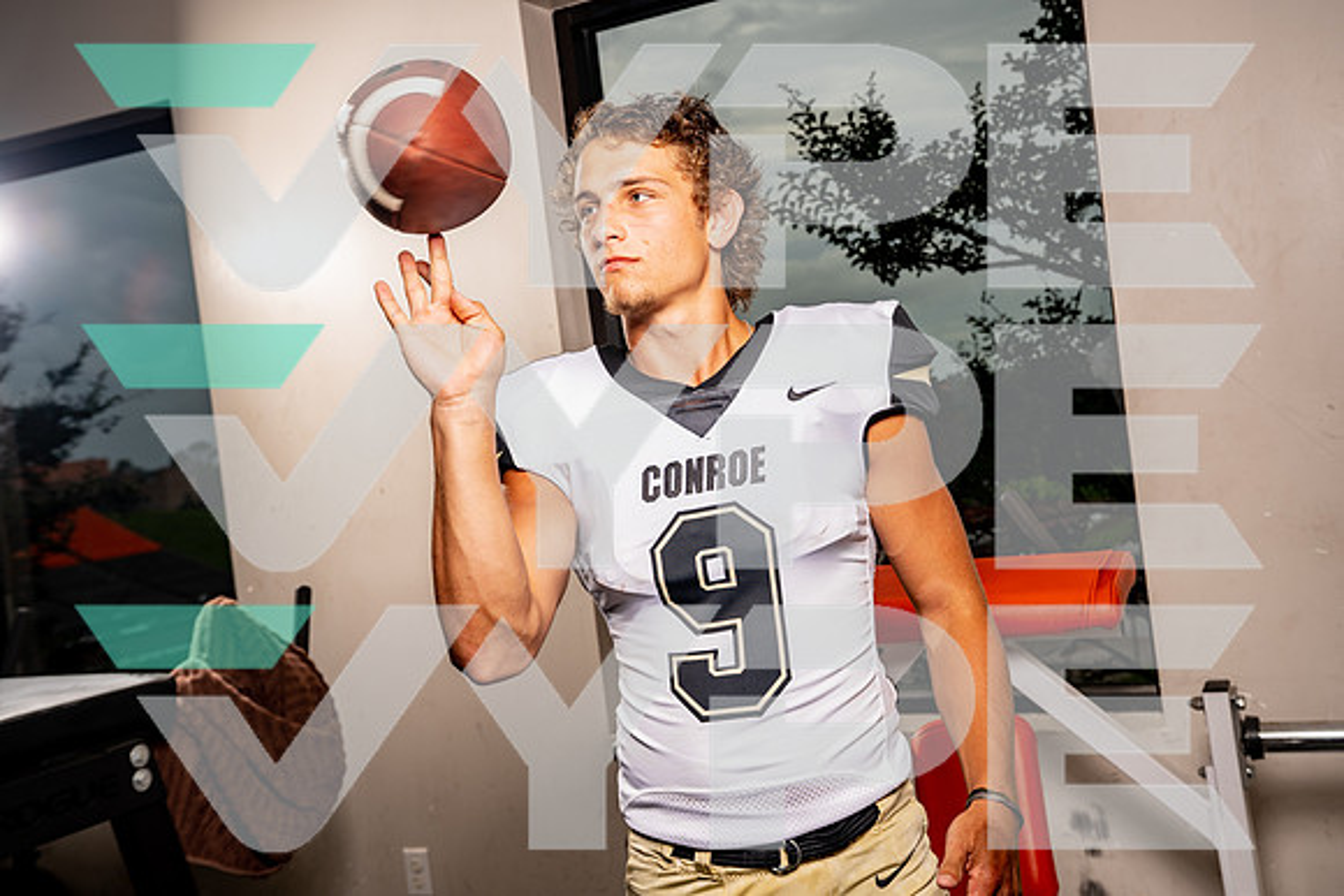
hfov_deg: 47.4
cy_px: 448
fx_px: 1531
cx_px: 672
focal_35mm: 41
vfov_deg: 32.6
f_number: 5.6
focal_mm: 41
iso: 100
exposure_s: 1/320
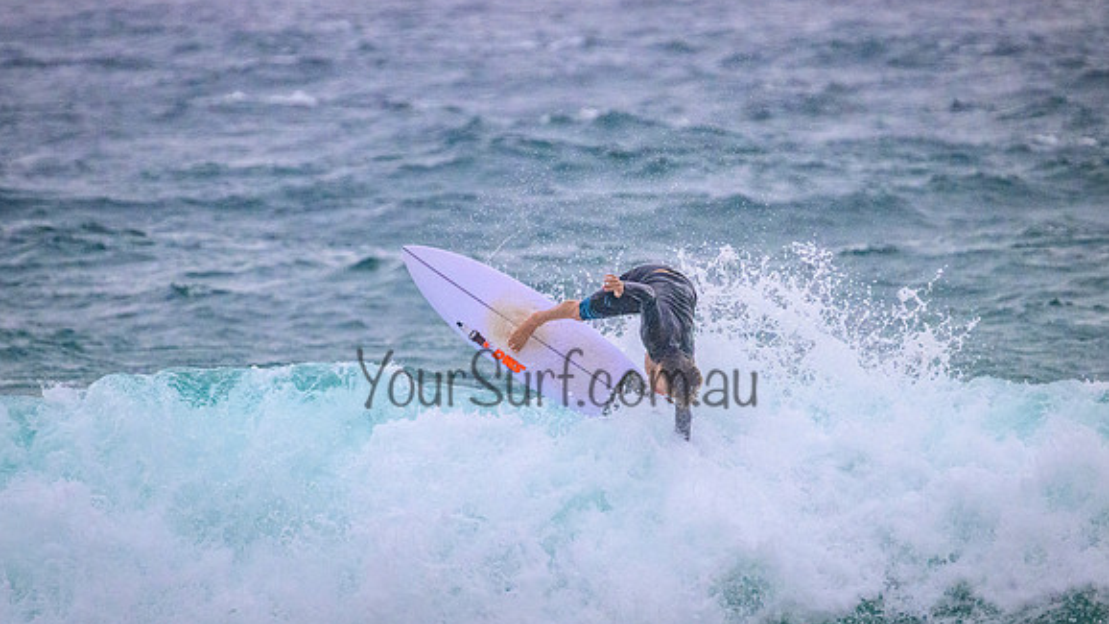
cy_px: 348
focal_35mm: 710
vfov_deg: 1.7
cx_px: 554
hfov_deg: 3.0
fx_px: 20877
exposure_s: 1/1250
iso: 5600
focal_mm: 650
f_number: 11
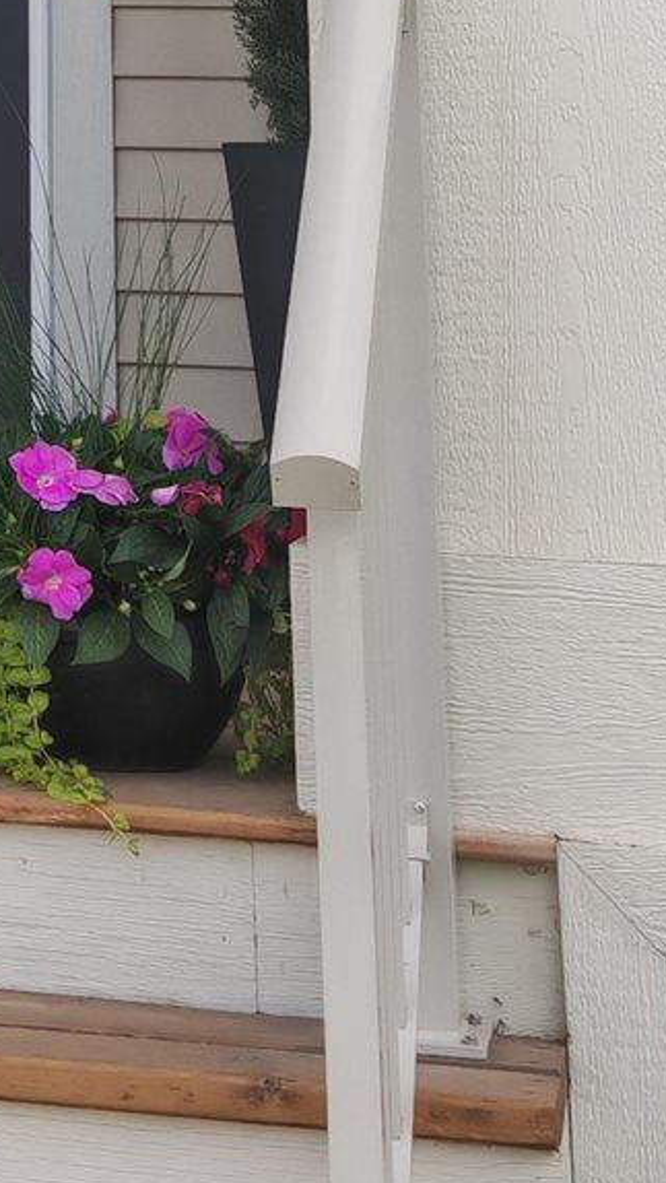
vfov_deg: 16.5
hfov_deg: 9.8
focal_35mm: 118
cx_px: -476
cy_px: -622
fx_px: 3704
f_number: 1.9
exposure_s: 1/570
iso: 50
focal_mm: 6.67
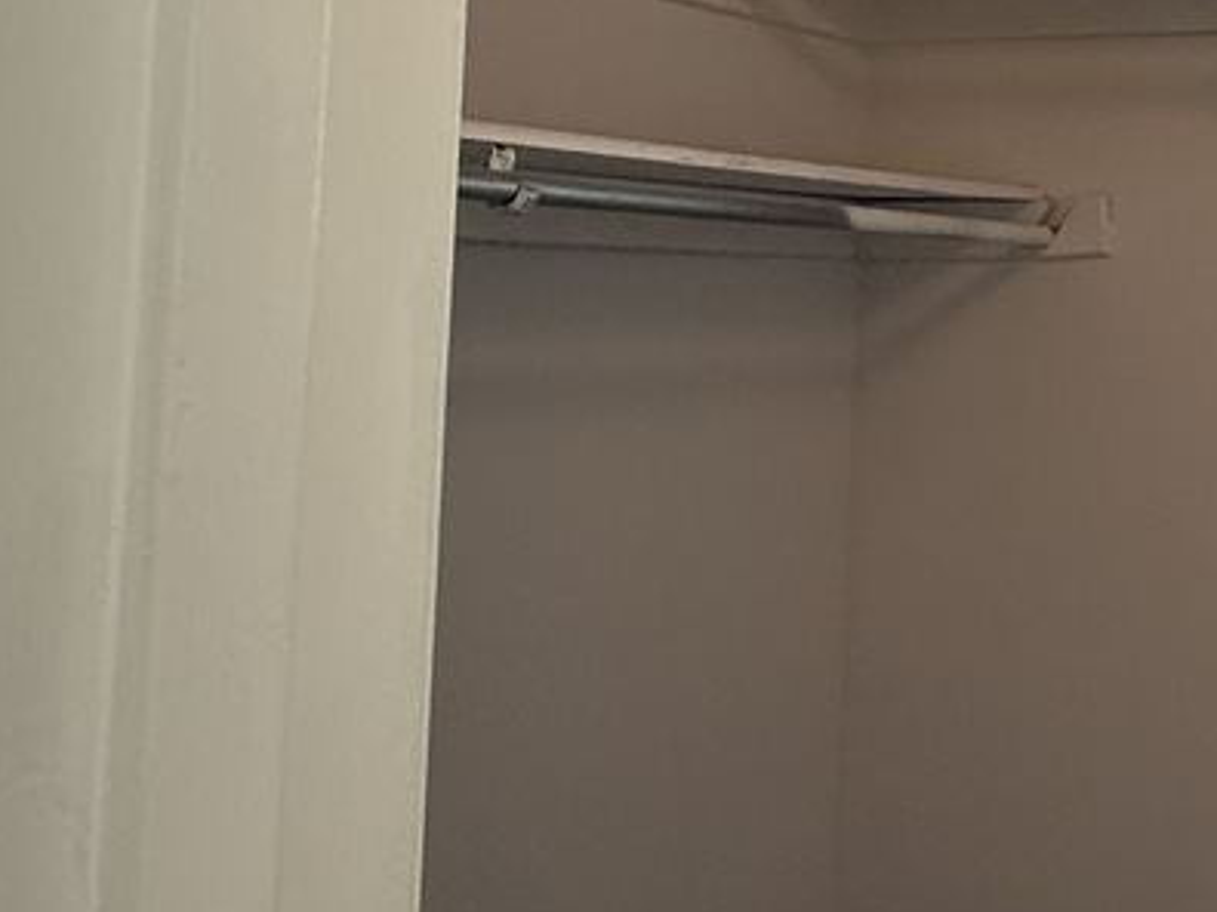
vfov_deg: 27.9
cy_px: 173
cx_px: 1688
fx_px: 1792
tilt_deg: +5.1
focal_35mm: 51
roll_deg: +0.1
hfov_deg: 28.6
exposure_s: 1/120
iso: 200
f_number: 2.2
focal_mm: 2.22
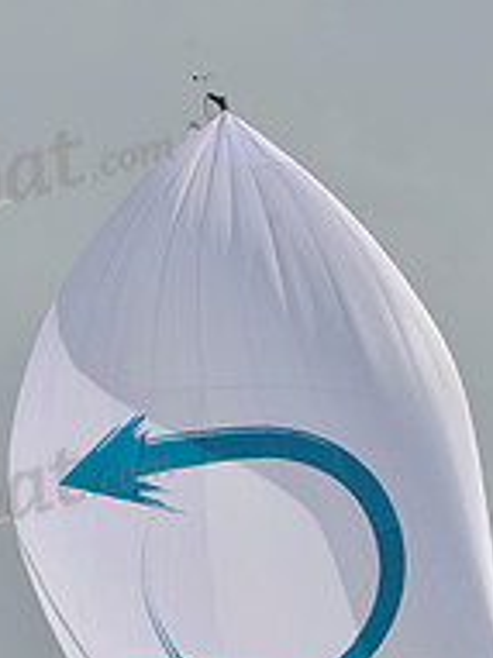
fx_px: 17224
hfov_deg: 1.6
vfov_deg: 2.2
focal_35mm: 906
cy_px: 648
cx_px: 353
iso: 400
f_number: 9
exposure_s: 1/1600
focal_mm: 310
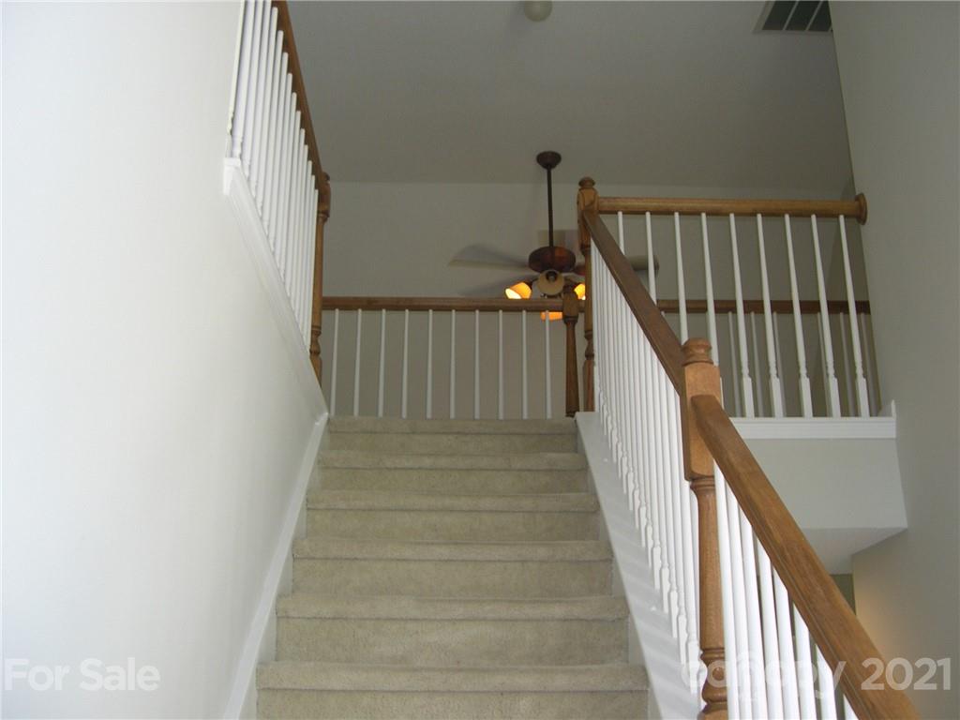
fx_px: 1054
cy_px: 360
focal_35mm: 38
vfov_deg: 37.7
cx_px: 480
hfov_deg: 49.0
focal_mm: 8
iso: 100
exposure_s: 1/30
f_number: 2.8
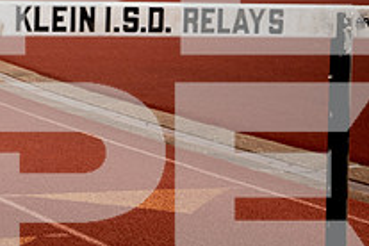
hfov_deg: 15.3
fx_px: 1322
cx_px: -68
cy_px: -38
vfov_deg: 10.5
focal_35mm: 129
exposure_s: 1/800
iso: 400
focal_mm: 46
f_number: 4.5
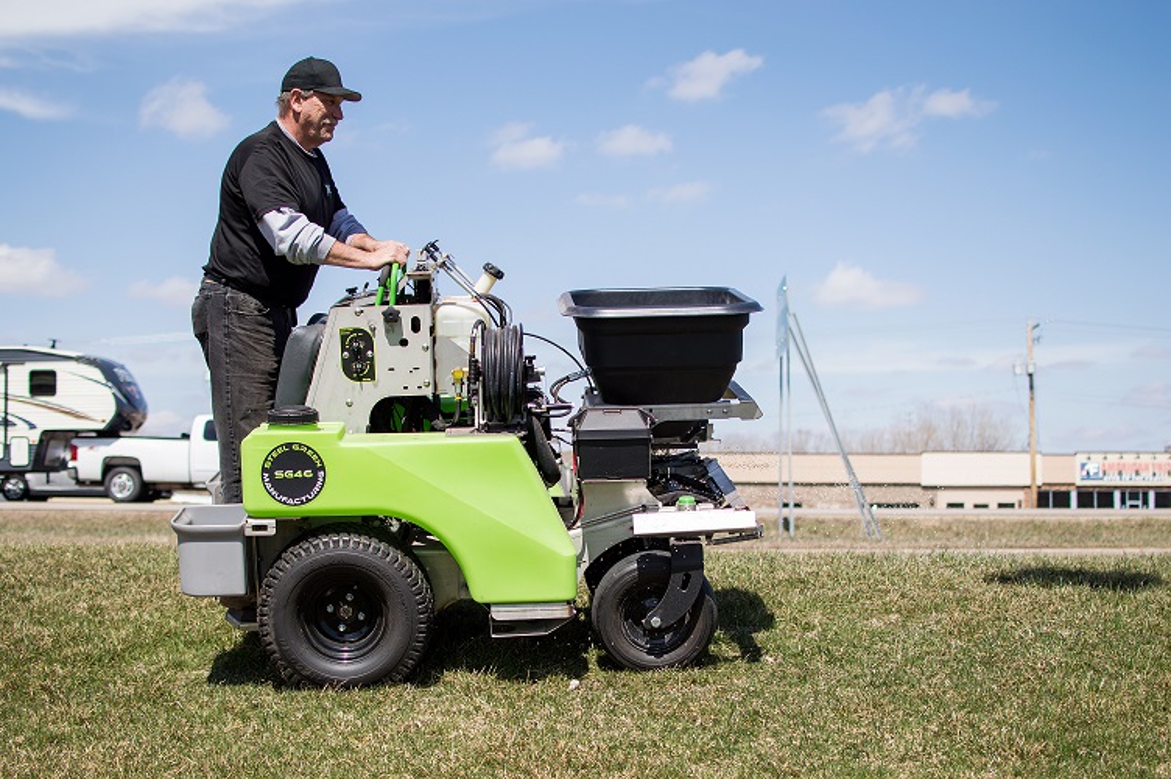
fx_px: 1706
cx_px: 586
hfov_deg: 37.9
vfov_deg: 25.7
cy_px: 390
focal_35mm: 52
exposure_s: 1/1600
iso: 100
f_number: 10
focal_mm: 35
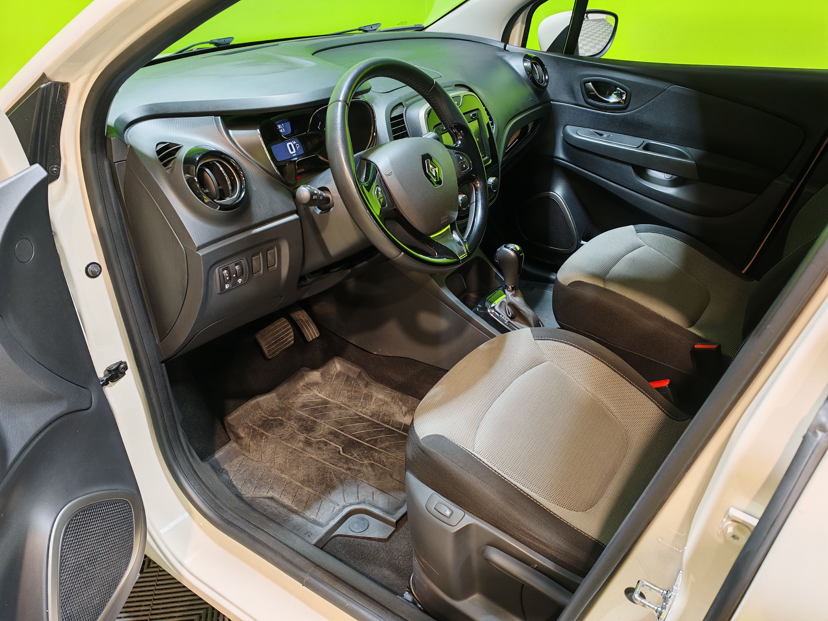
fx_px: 646
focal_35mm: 27
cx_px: 414
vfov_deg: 51.4
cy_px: 310
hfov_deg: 65.3
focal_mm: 6.83
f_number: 2
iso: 80
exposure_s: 1/50
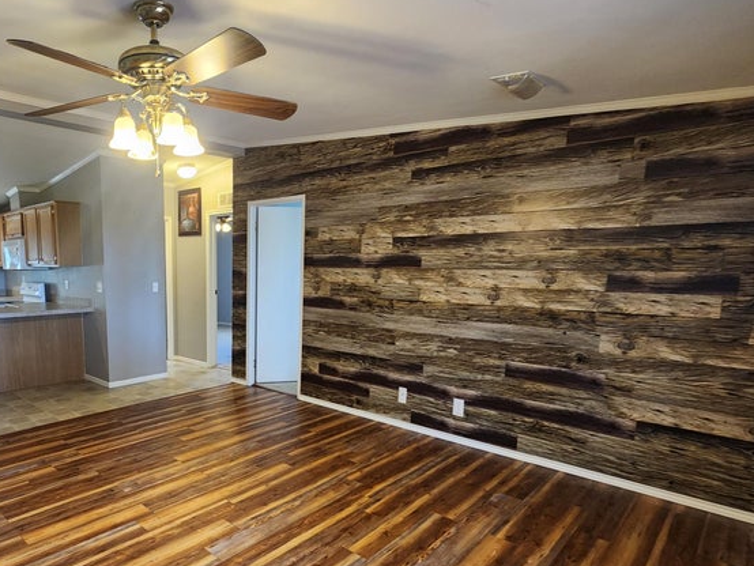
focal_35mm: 20
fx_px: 436
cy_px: 331
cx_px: 213
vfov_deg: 65.6
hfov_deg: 77.2
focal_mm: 2.2
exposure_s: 1/60
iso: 400
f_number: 2.2
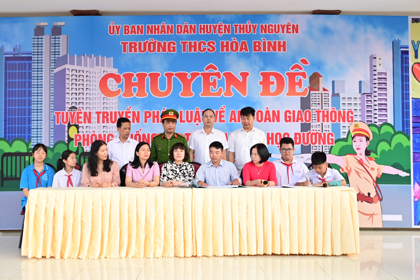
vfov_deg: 26.5
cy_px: 140
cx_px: 210
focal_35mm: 51
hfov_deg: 38.9
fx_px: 595
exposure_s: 1/200
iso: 320
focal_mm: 34
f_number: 4.2
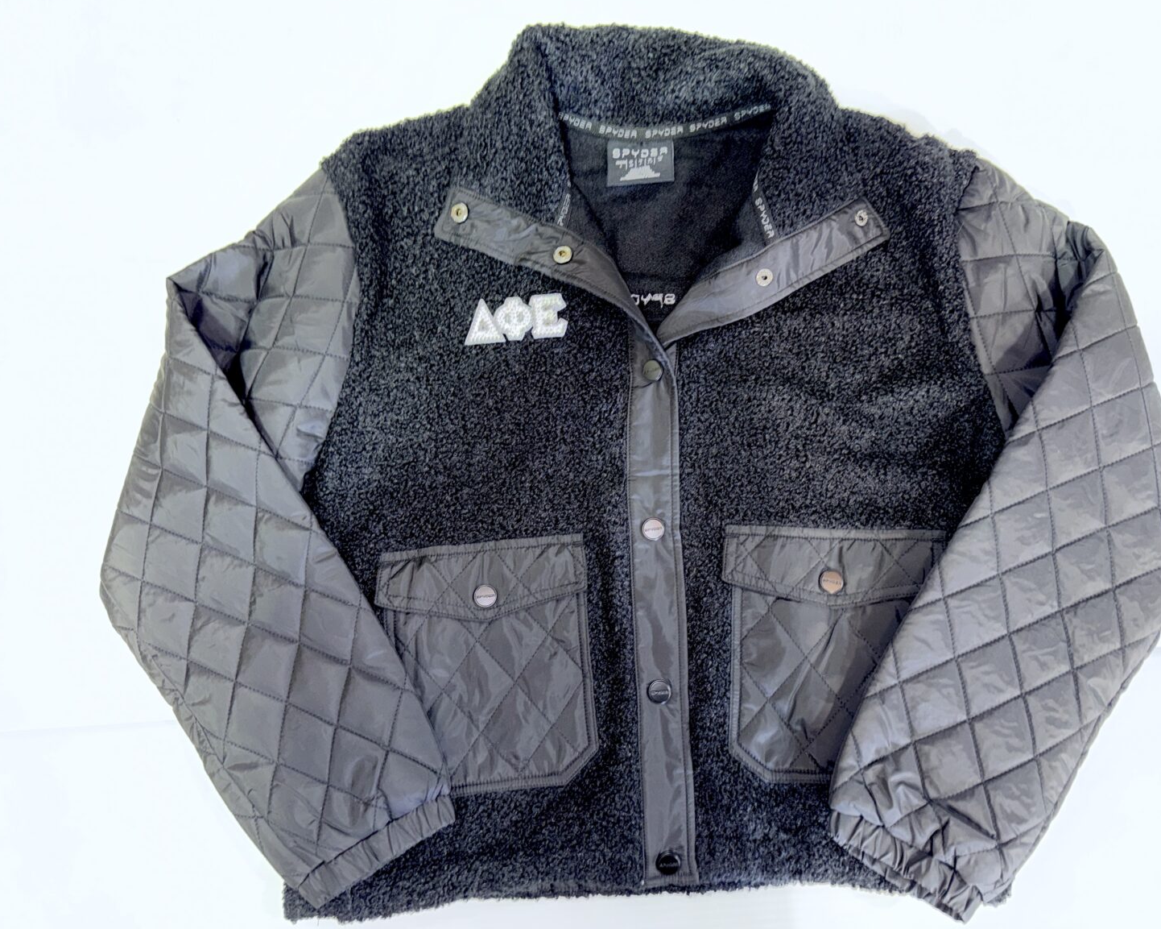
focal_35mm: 26
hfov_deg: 66.0
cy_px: 471
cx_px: 622
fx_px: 893
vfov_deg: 54.9
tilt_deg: -81.9
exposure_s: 1/6
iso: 80
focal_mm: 6.76
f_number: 1.78
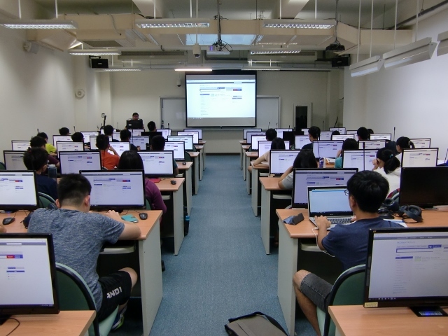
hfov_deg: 63.4
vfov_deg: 49.7
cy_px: 168
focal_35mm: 28
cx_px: 224
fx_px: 362
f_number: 2.6
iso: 125
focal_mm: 4.9
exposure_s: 1/60
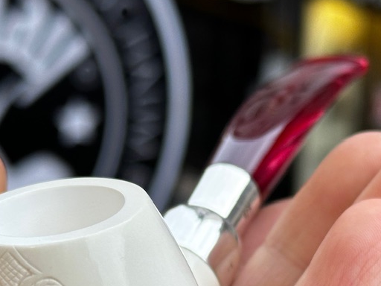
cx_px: 179
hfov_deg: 16.4
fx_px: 1321
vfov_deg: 12.2
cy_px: 290
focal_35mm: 120
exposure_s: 1/100
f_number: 1.78
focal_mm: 6.86
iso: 80
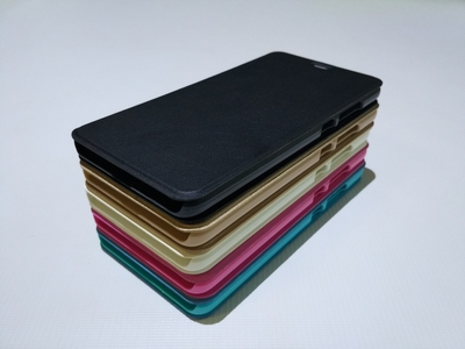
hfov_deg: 60.0
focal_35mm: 30
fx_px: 403
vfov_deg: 46.8
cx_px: 232
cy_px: 174
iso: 463
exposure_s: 1/33
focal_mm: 4.12
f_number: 2
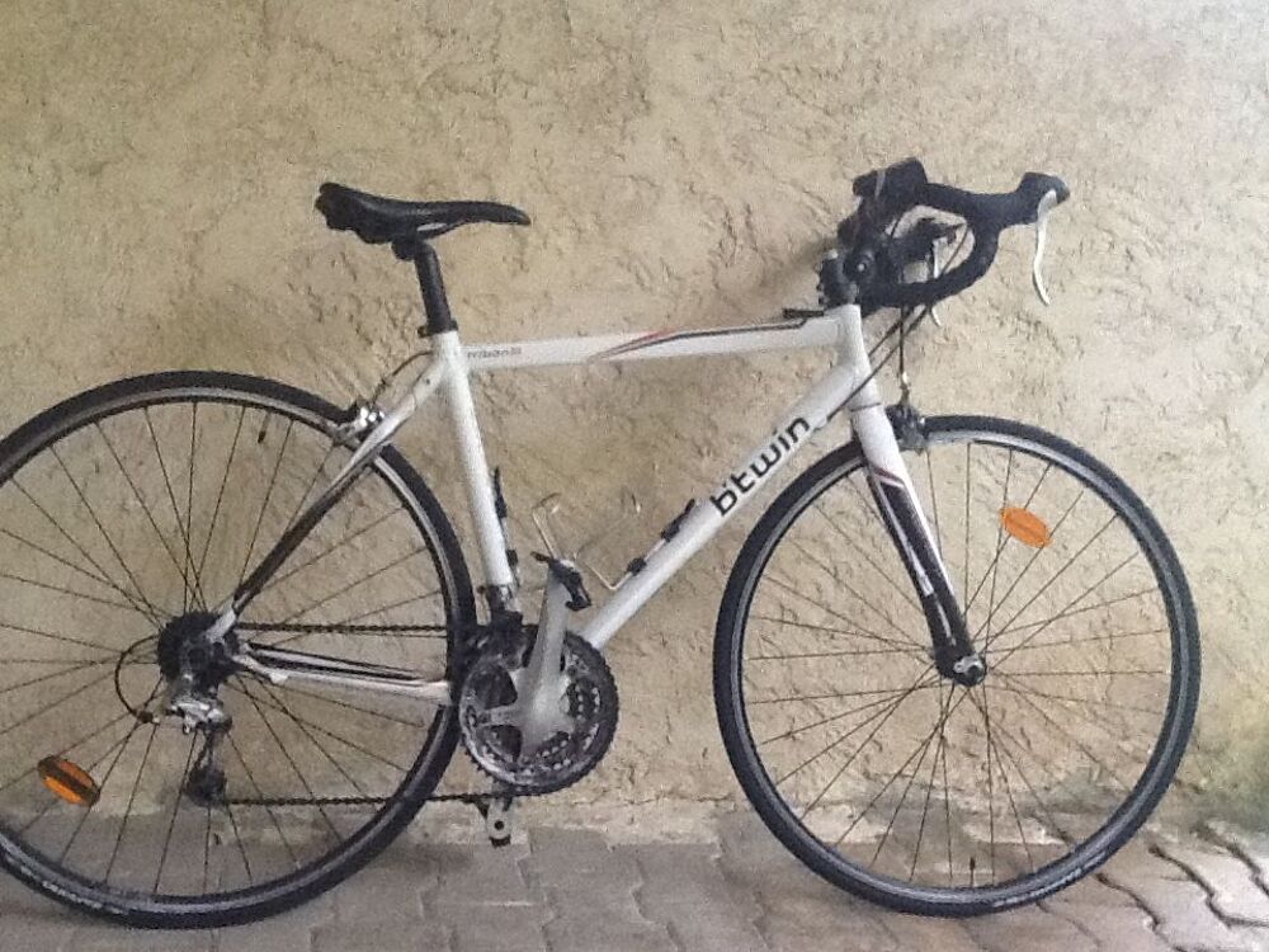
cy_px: 476
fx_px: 1613
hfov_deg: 42.9
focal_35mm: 44
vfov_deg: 32.9
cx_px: 634
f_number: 2.4
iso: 250
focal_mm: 2.03
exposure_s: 1/30
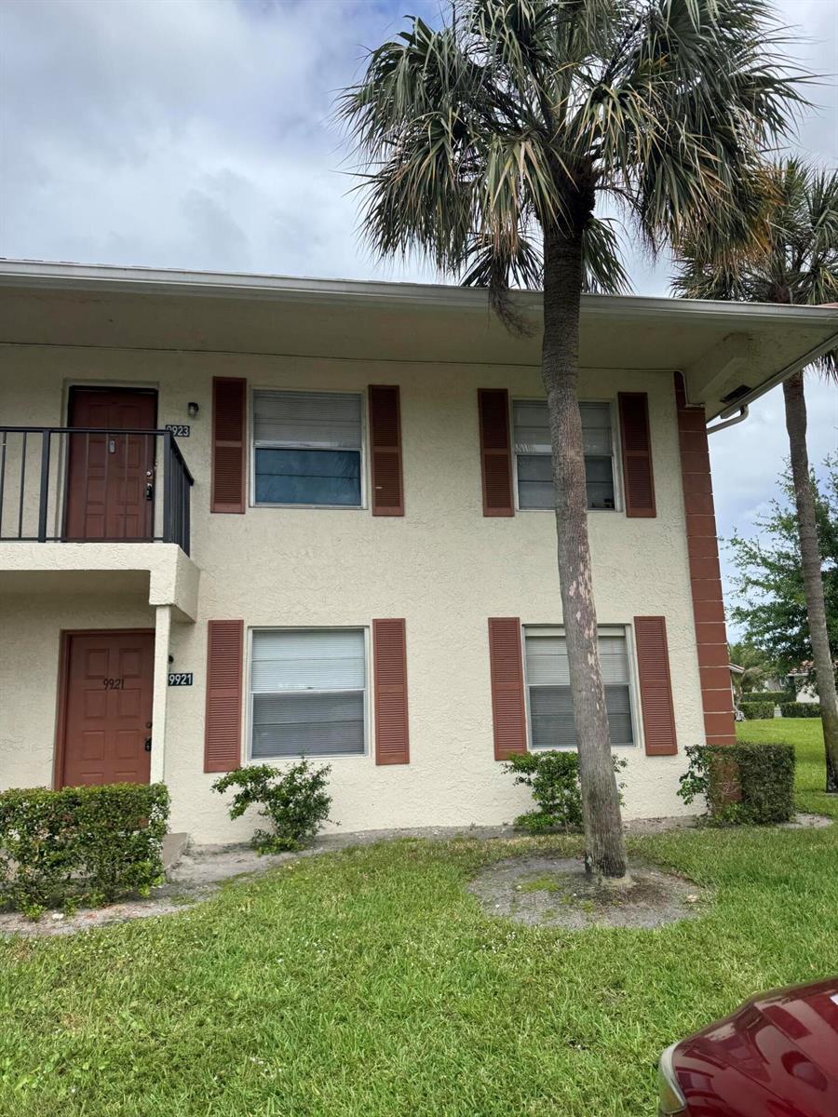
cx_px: 419
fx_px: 775
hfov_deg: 56.8
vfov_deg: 71.6
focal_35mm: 24
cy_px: 558
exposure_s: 1/3597
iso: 80
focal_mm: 6.76
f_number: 1.78
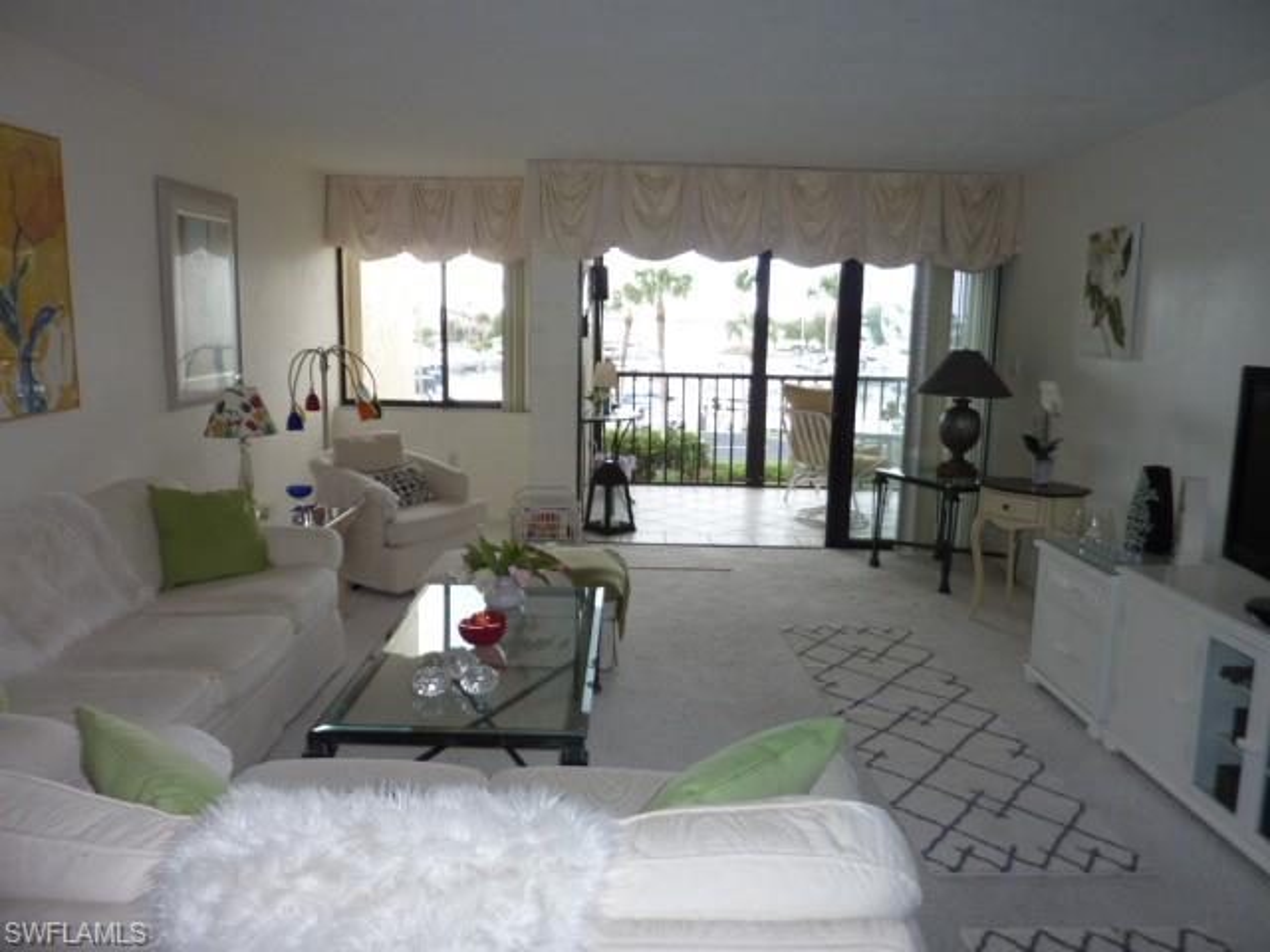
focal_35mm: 25
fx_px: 917
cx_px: 635
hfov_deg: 69.4
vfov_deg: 54.9
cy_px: 476
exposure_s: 1/60
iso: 125
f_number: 3.3
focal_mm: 4.1
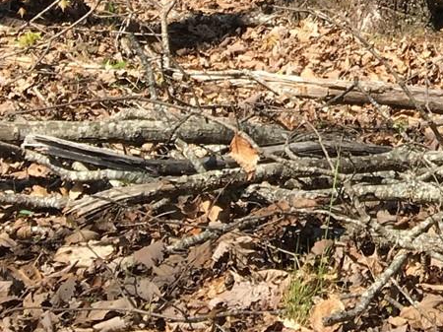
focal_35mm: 132
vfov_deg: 10.3
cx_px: 928
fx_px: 1688
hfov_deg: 12.8
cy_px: -345
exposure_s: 1/732
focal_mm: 4.15
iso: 25
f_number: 2.2
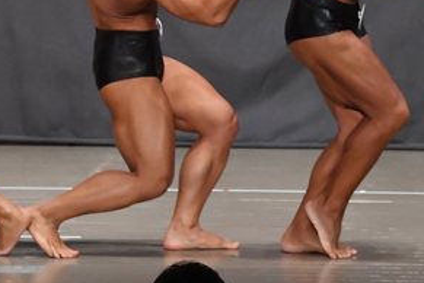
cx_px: 243
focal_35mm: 418
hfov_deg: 4.9
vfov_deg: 3.3
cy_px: 10
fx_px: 4923
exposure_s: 1/400
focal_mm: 105
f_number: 5.6
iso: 6400
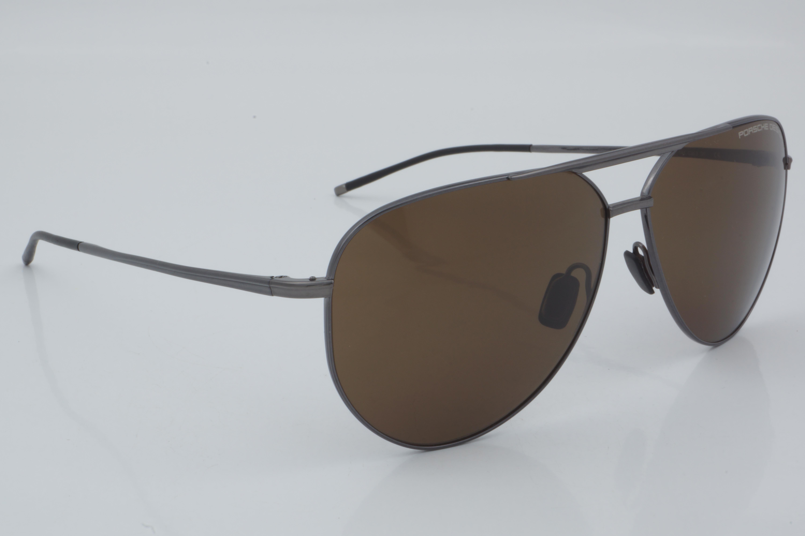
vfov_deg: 18.2
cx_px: 402
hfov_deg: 27.0
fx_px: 1677
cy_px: 268
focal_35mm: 75
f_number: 32
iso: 100
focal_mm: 50
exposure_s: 1/3
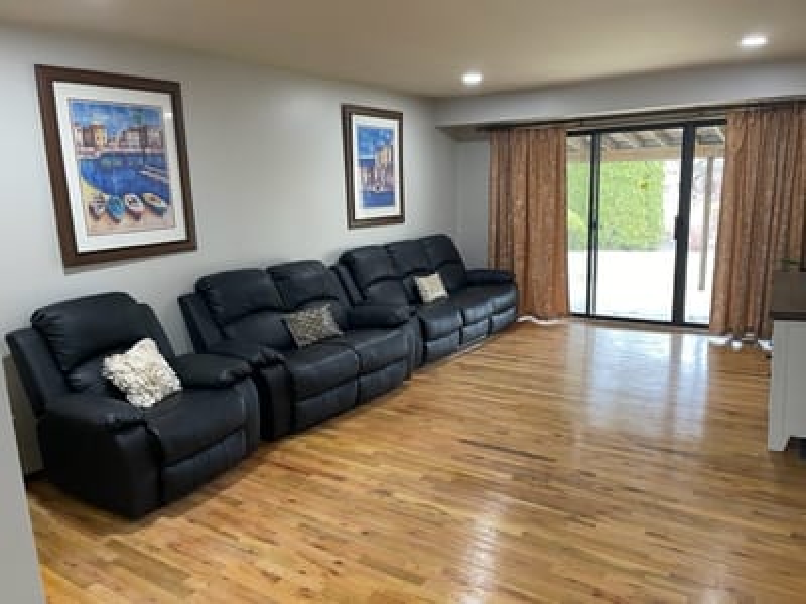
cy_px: 302
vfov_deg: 53.1
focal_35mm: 26
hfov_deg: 67.3
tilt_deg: -12.4
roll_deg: +1.4
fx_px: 605
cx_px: 403
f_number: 1.6
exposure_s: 1/60
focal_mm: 5.1
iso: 160
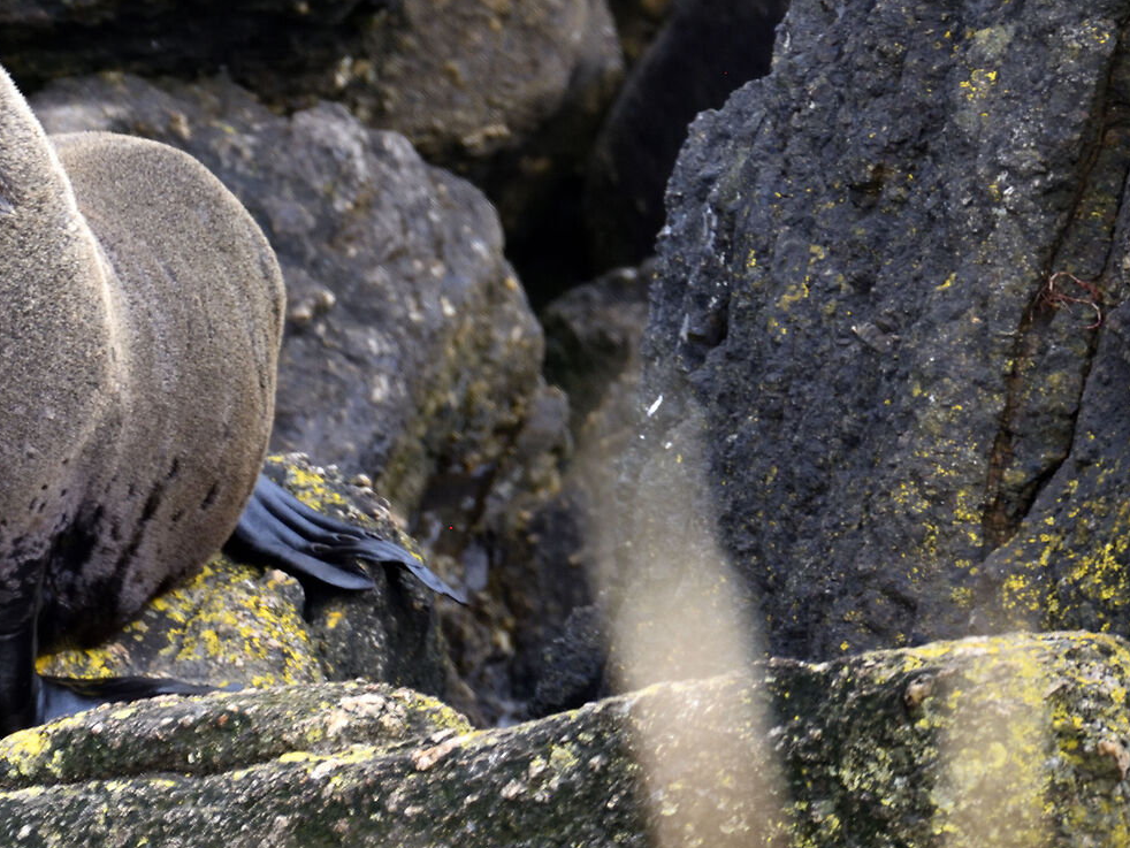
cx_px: -174
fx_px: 46039
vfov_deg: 1.1
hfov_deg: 1.4
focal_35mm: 1410
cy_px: 266
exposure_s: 1/640
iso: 1000
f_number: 6.3
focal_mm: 600
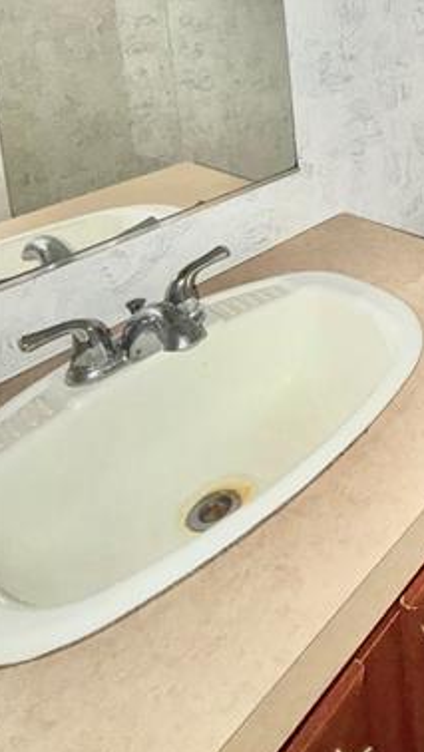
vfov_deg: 52.1
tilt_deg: -9.5
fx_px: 619
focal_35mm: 31
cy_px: 28
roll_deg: +1.1
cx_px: 561
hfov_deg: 29.7
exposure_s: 1/45
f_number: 2.2
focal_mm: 2.22
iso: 160
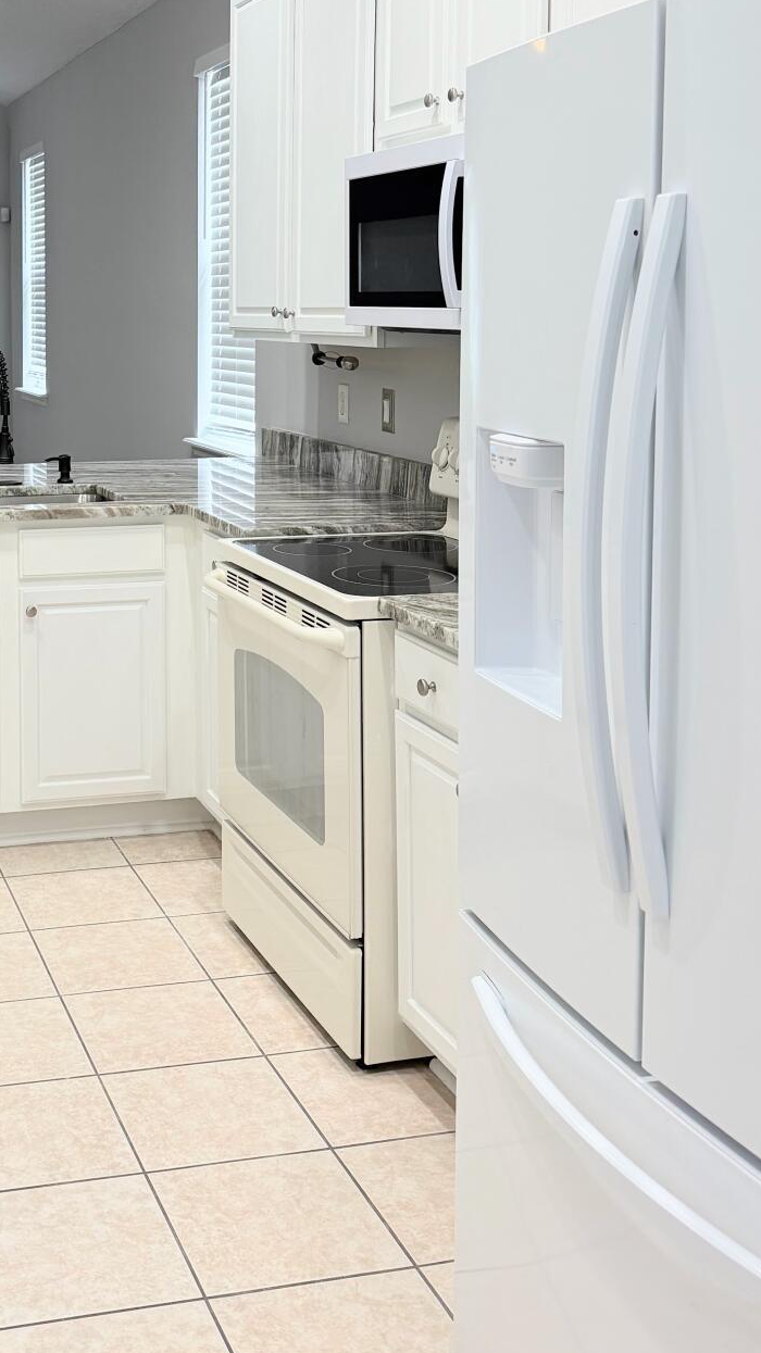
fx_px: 1507
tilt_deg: -3.9
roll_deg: -0.3
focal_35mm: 42
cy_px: 402
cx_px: 65
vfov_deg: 47.2
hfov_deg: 27.3
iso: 250
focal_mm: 6.76
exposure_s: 1/120
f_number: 1.78
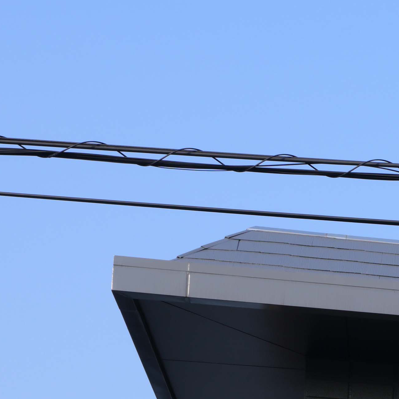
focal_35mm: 158
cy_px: 739
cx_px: 904
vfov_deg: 10.4
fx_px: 2060
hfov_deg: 9.9
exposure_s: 1/160
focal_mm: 29
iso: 90
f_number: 8
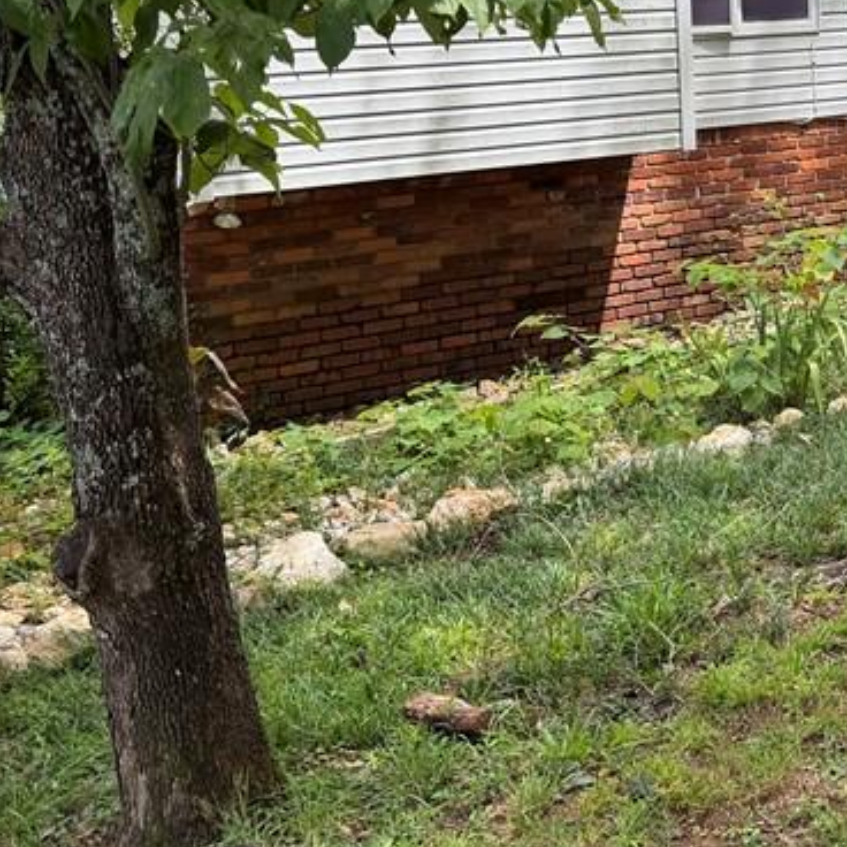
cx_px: 948
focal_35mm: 59
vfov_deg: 28.6
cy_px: 191
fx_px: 1633
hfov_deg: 26.6
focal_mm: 6.76
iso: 80
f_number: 1.78
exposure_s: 1/931
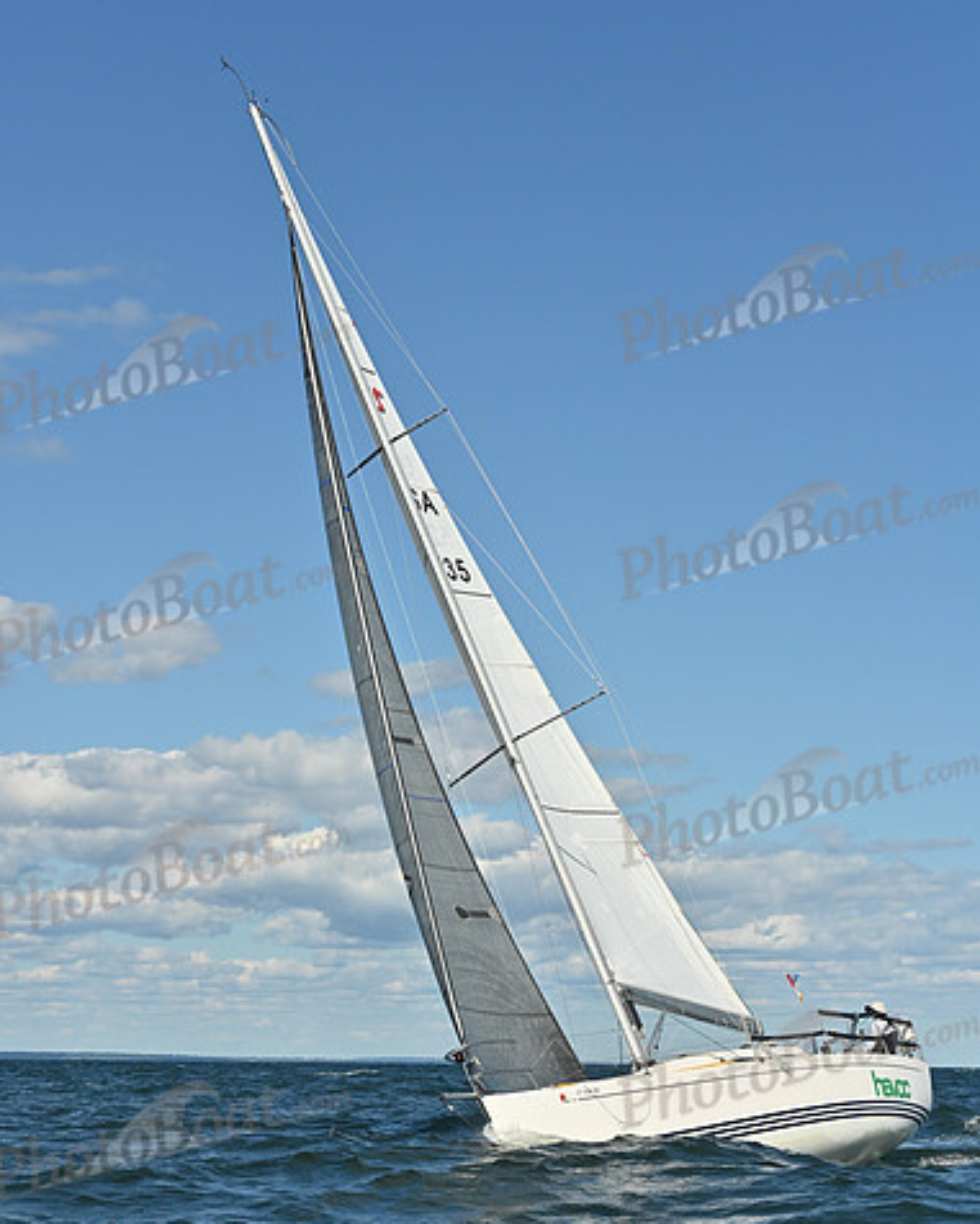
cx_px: 485
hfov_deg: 19.2
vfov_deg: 23.8
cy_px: 705
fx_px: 2899
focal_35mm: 80
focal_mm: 70
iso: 320
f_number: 8
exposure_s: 1/1600
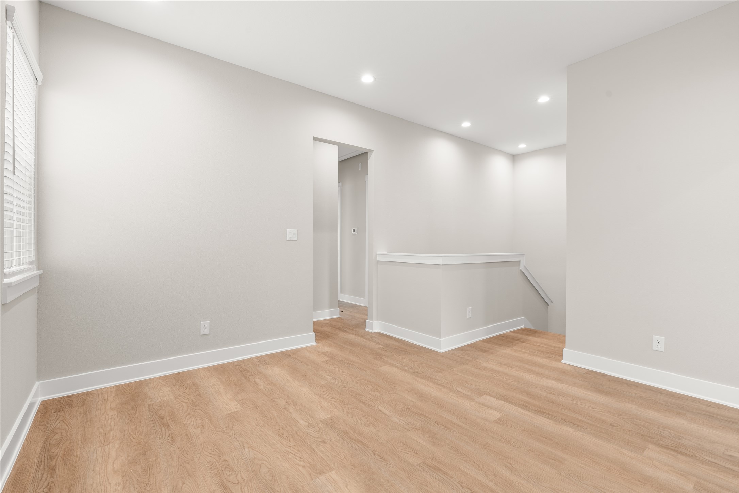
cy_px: 246
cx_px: 370
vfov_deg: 73.7
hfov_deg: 96.7
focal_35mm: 16
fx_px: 328
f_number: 9
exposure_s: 2.5
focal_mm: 16
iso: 200
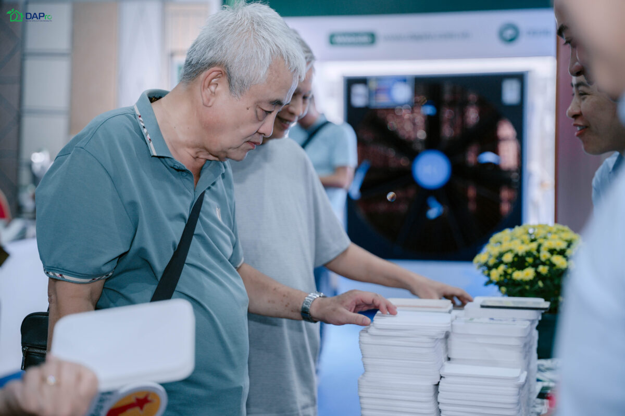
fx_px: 1215
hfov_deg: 28.8
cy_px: 208
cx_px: 312
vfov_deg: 19.5
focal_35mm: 70
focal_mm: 70
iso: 320
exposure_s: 1/250
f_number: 2.8
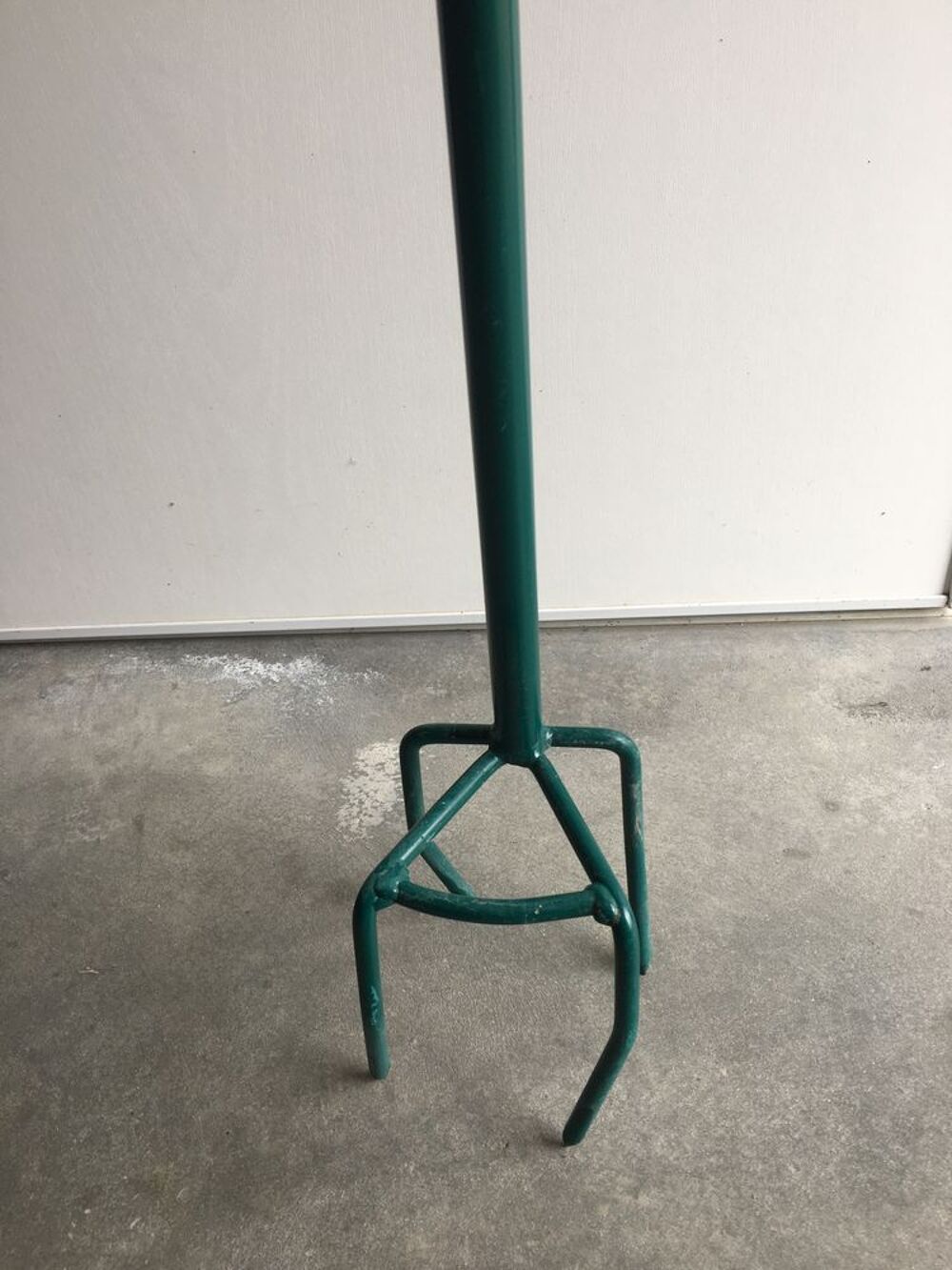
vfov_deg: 61.7
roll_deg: +3.9
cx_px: 476
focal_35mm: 29
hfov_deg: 48.2
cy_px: 635
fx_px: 1063
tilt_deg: -36.4
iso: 25
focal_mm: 4.15
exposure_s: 1/50
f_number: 2.2
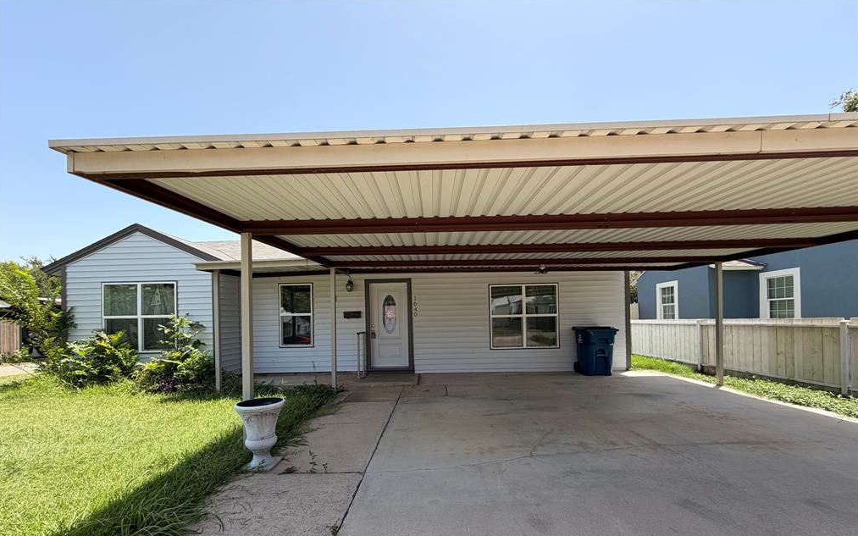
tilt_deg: +0.3
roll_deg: +1.4
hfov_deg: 101.5
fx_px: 351
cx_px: 429
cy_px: 323
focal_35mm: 15
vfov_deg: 73.9
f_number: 2.2
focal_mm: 2.22
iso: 40
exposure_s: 1/658
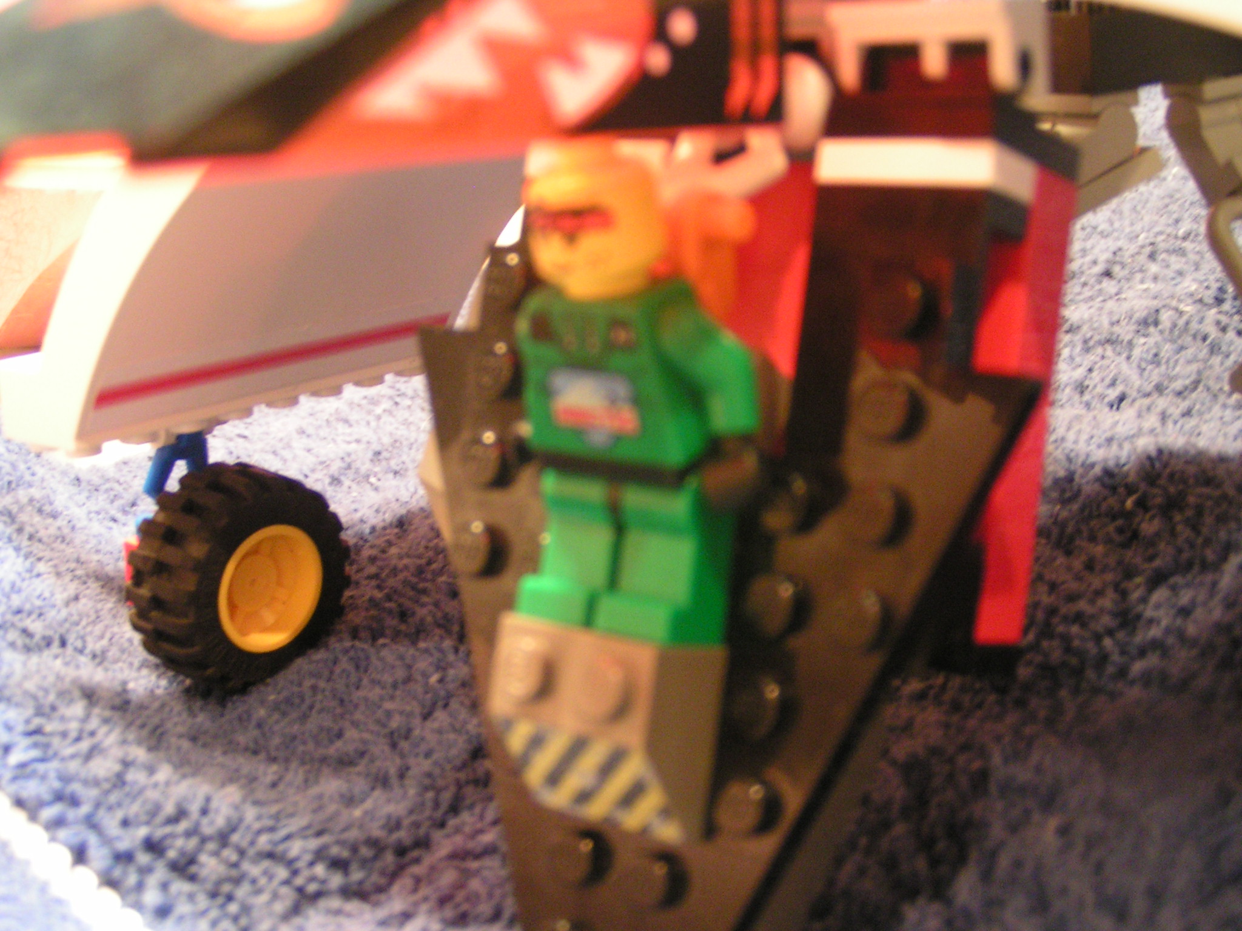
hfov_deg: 38.9
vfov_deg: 29.7
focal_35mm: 49
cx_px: 621
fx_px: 1758
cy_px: 466
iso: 200
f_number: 2.8
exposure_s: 1/2
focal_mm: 7.6
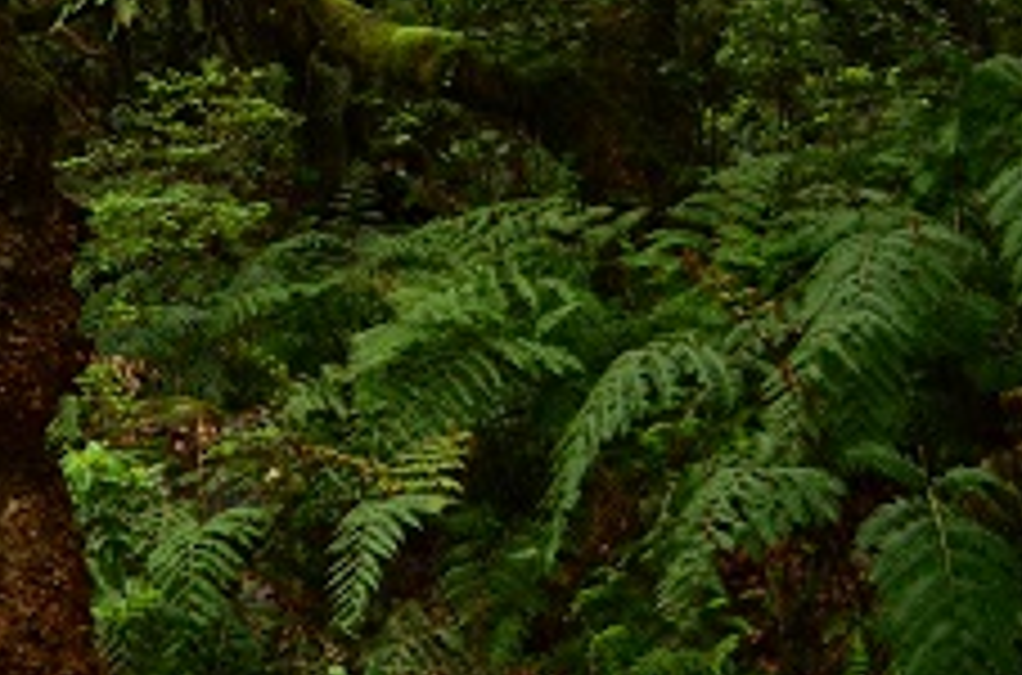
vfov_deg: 15.4
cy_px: -40
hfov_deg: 21.6
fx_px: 2435
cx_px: -279
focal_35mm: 86
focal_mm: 22
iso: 500
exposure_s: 1/100
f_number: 3.8
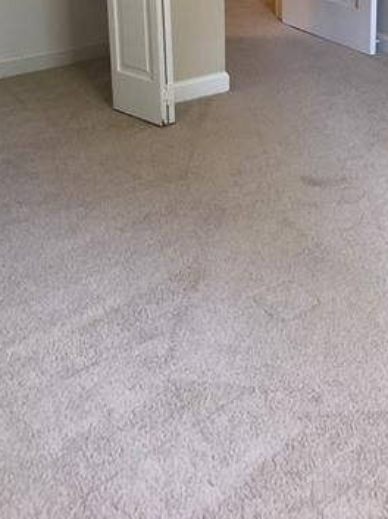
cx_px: 298
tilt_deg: -15.9
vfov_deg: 29.8
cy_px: 12
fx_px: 913
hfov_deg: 23.7
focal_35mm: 61
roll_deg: +0.7
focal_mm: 3.99
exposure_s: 1/20
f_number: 1.8
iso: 40
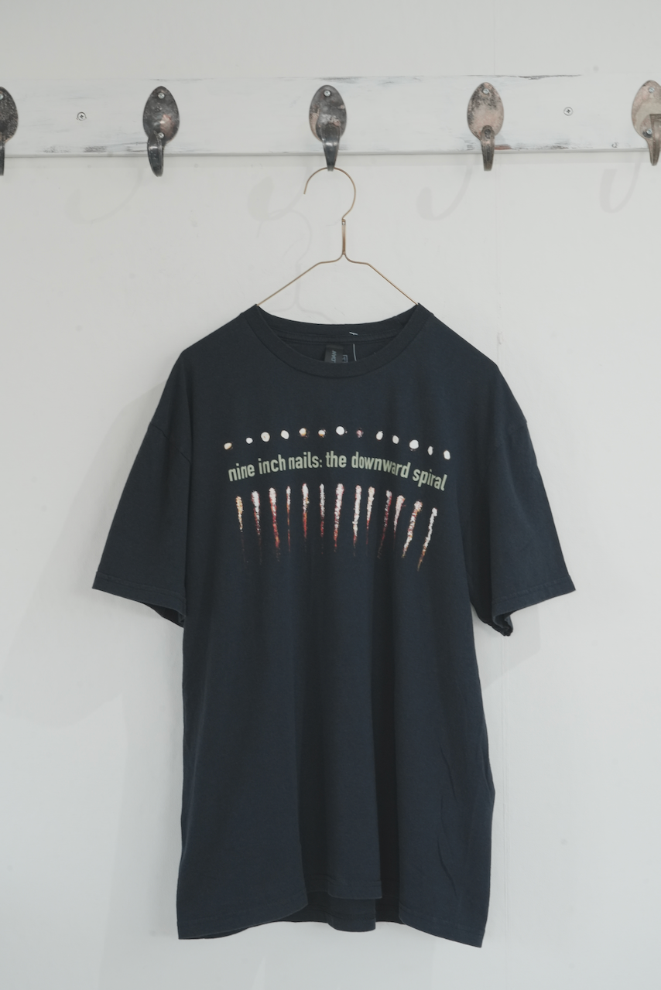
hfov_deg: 20.9
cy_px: 495
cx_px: 330
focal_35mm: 65
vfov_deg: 31.0
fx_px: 1789
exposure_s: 1/30
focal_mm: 65
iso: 1250
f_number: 13
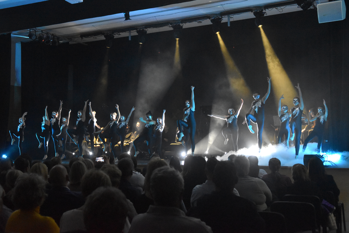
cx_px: 174
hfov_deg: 42.3
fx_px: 451
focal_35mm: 46
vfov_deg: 28.9
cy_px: 116
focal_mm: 31
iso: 4000
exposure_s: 1/250
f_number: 4.5
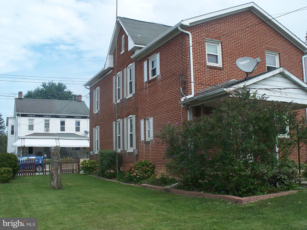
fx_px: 319
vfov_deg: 39.7
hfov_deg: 51.4
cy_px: 115
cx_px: 154
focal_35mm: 36
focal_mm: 7.54
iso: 80
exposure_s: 1/320
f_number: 5
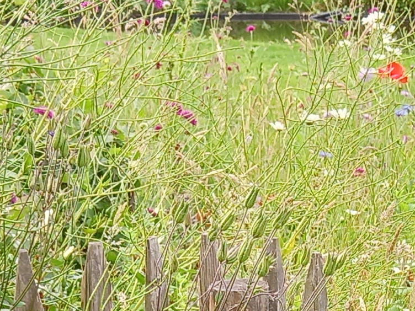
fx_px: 1594
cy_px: 366
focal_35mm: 133
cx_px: 340
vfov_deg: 11.0
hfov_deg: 14.7
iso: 32
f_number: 2
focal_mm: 4.6
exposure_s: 1/119
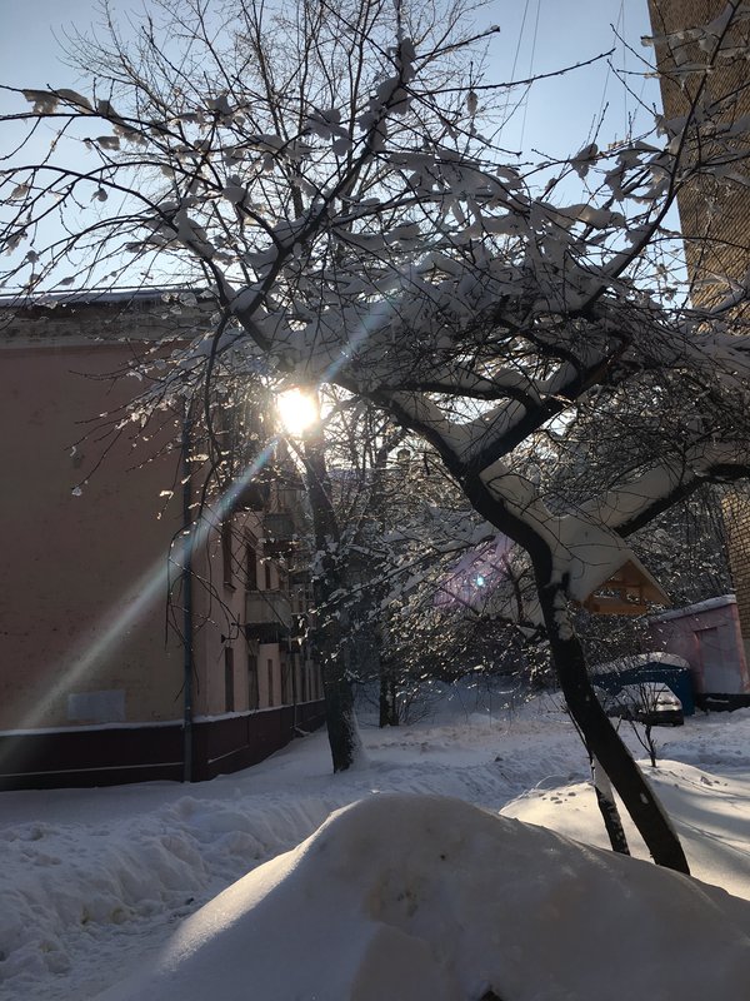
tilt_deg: +9.8
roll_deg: +4.2
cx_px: 375
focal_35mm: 29
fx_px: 838
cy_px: 500
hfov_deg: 48.2
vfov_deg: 61.7
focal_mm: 4.15
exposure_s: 1/2481
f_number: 2.2
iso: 25
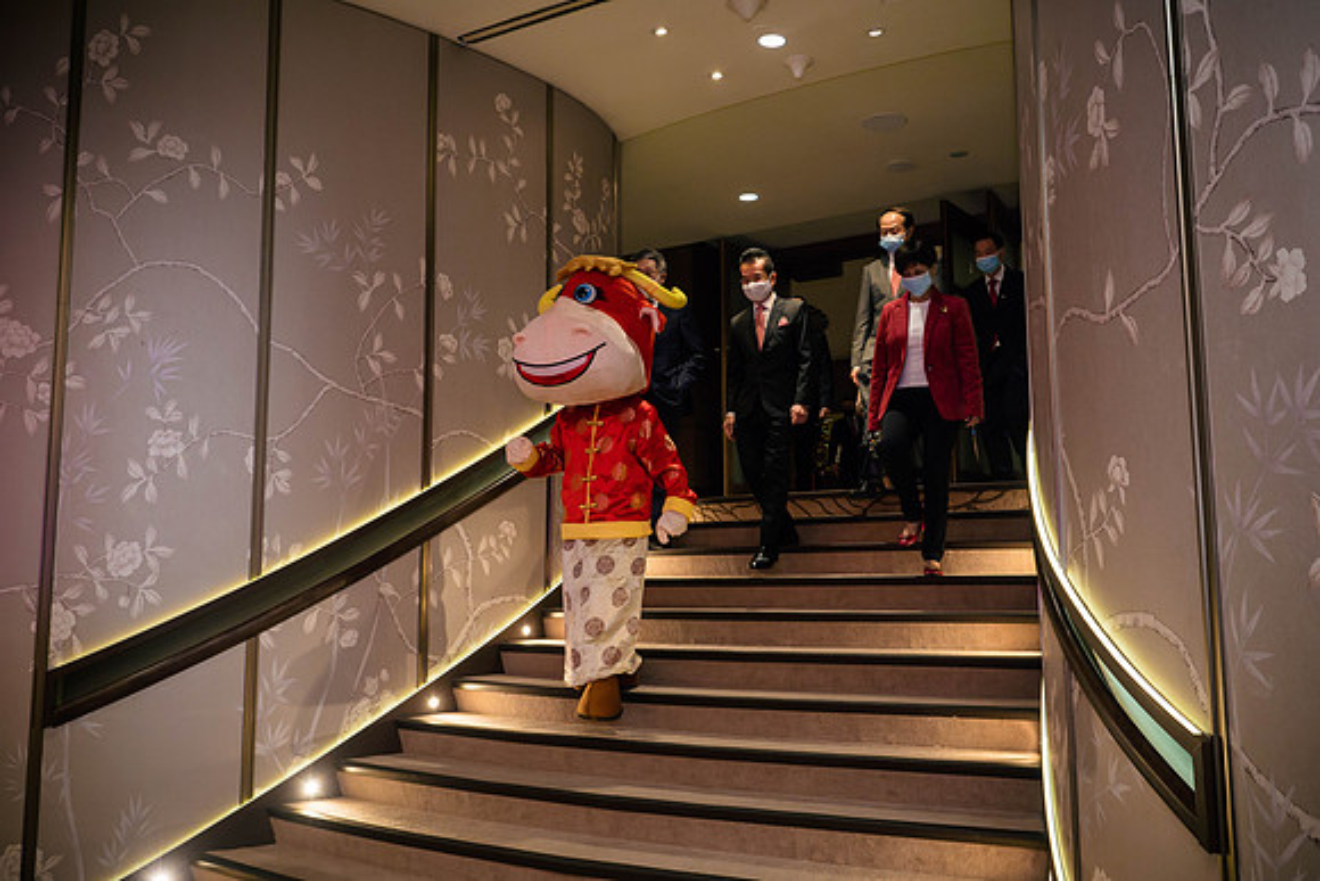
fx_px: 1182
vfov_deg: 40.9
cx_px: 660
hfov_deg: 58.3
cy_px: 440
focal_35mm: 32
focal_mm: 15
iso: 800
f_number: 2.8
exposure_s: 1/160
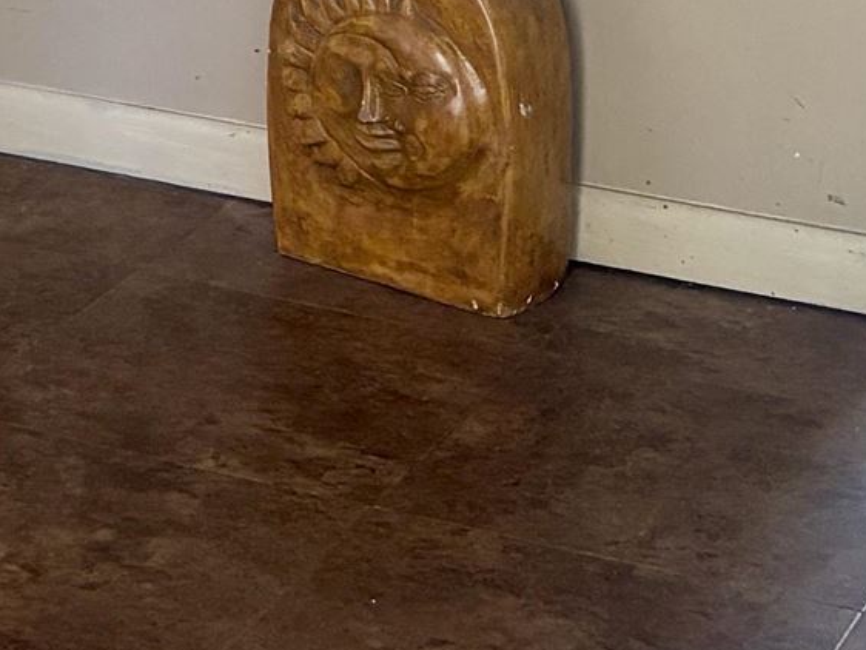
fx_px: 3554
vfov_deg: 9.6
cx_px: -149
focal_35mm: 142
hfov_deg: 13.5
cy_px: -769
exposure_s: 1/60
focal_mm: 5.96
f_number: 1.6
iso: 250
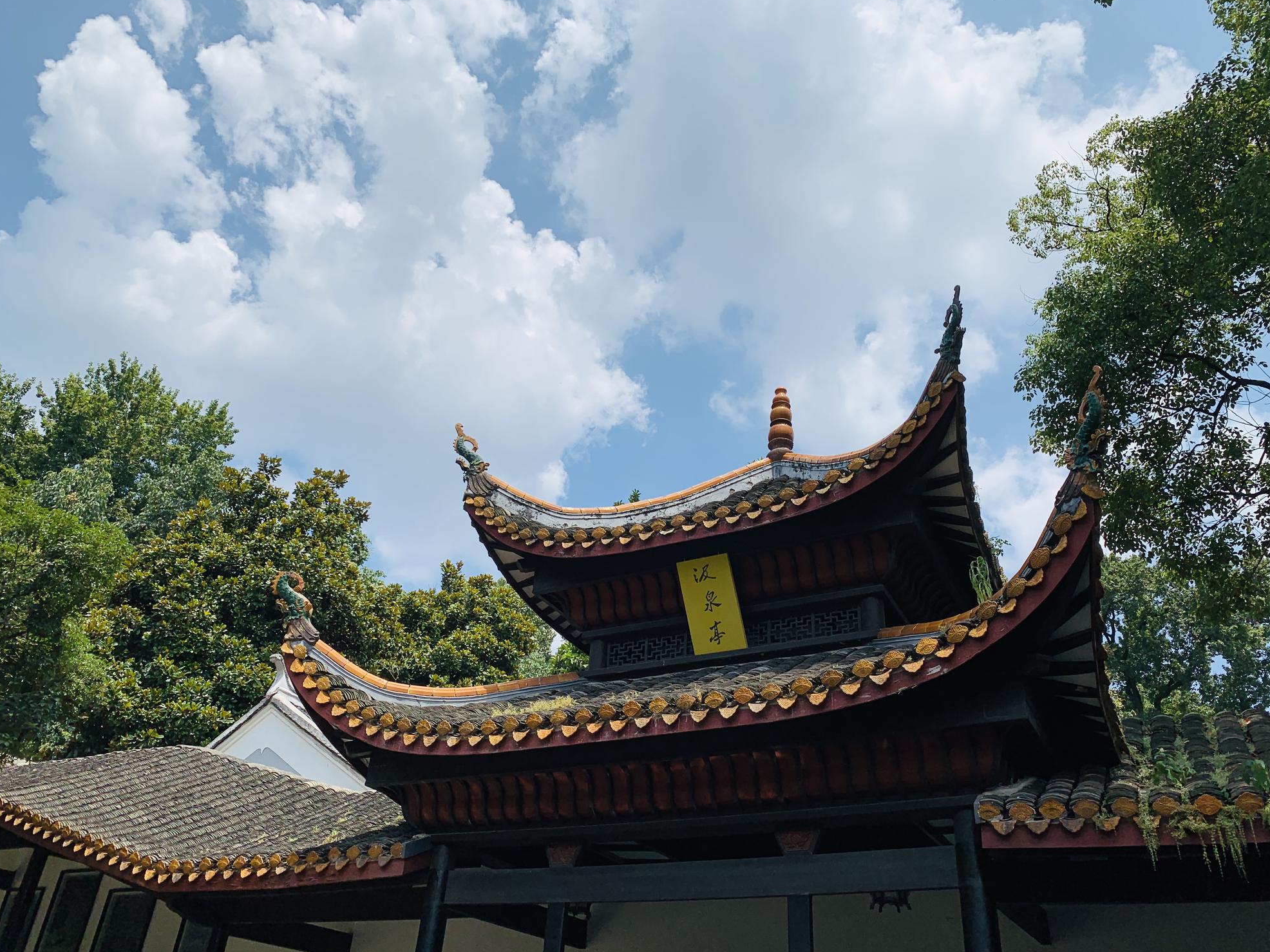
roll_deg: -5.5
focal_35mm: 27
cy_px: 474
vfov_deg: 51.4
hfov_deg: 65.3
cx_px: 645
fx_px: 991
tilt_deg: +32.4
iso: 25
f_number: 1.8
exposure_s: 1/3788
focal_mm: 4.25
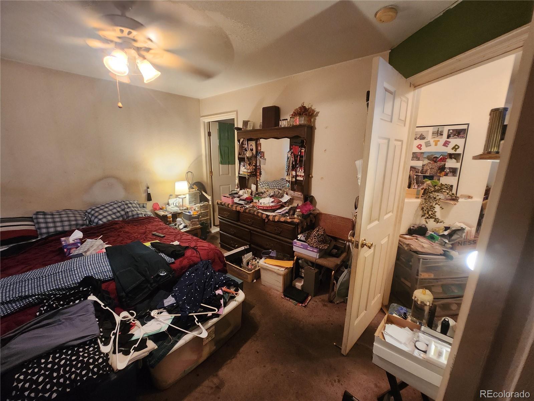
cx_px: 267
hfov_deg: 106.2
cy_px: 200
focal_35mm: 13
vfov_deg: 89.9
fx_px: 201
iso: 400
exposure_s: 1/30
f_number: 2.2
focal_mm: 1.7
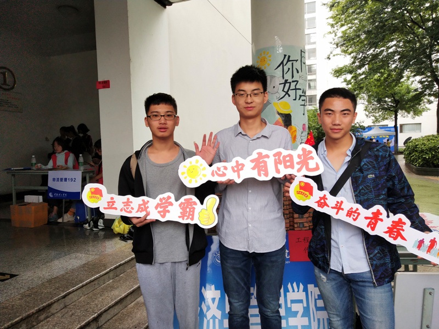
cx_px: 220
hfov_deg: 60.0
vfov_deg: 46.8
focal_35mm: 30
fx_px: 380
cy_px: 164
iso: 145
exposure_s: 1/100
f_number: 1.8
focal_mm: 3.95
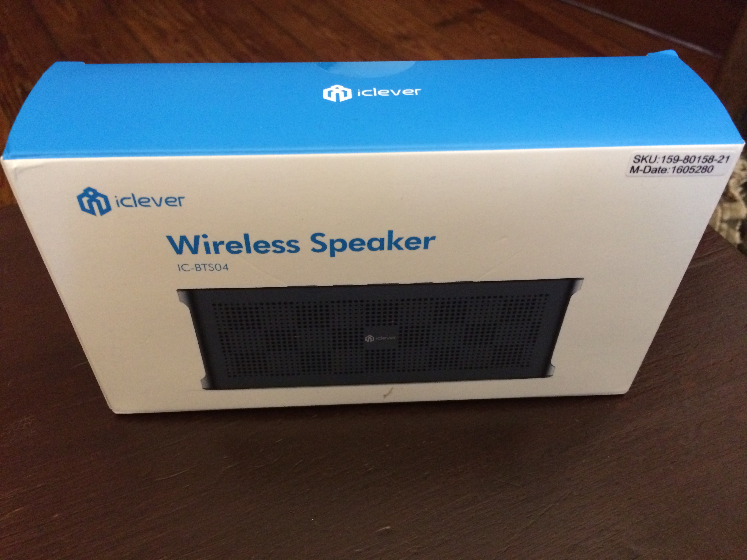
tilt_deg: -44.7
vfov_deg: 48.2
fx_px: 626
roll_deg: -3.7
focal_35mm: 29
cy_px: 280
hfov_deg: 61.7
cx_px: 374
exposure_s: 1/17
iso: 500
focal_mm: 4.15
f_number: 2.2
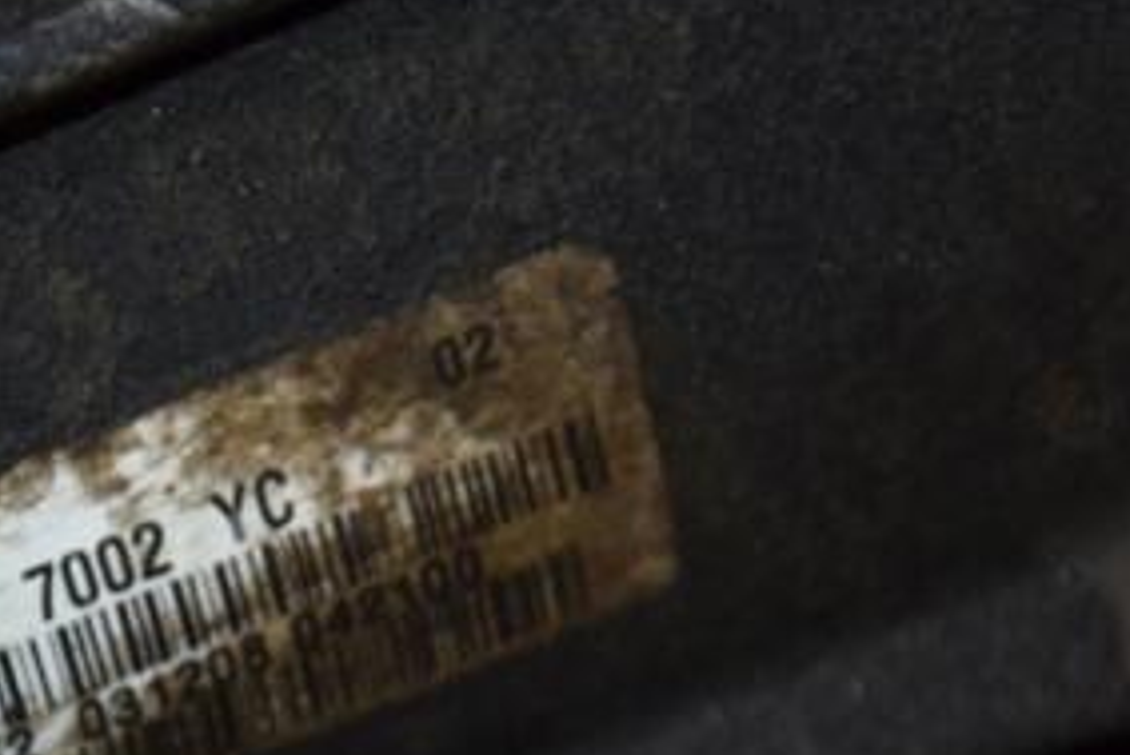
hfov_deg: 6.2
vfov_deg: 4.1
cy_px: 651
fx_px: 10491
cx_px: 164
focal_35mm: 334
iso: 800
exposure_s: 1/60
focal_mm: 105
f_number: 5.6
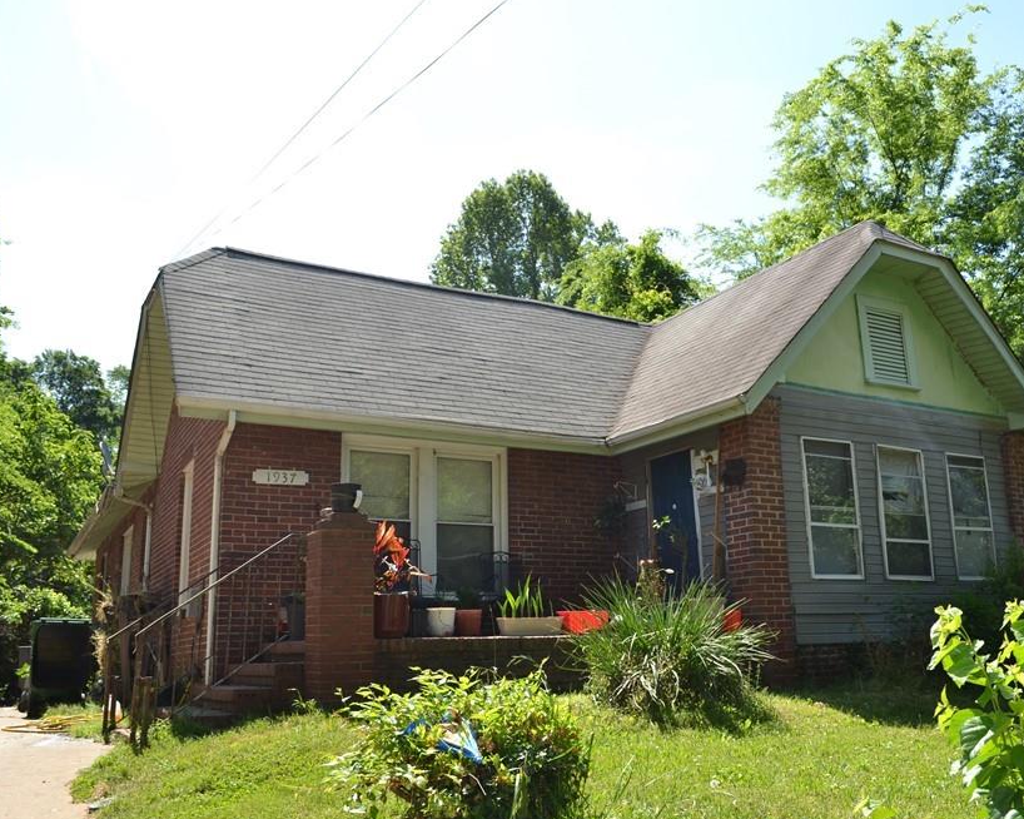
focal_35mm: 31
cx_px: 597
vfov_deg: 47.1
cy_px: 413
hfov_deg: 56.9
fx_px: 939
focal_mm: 18
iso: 100
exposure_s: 1/200
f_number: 6.3
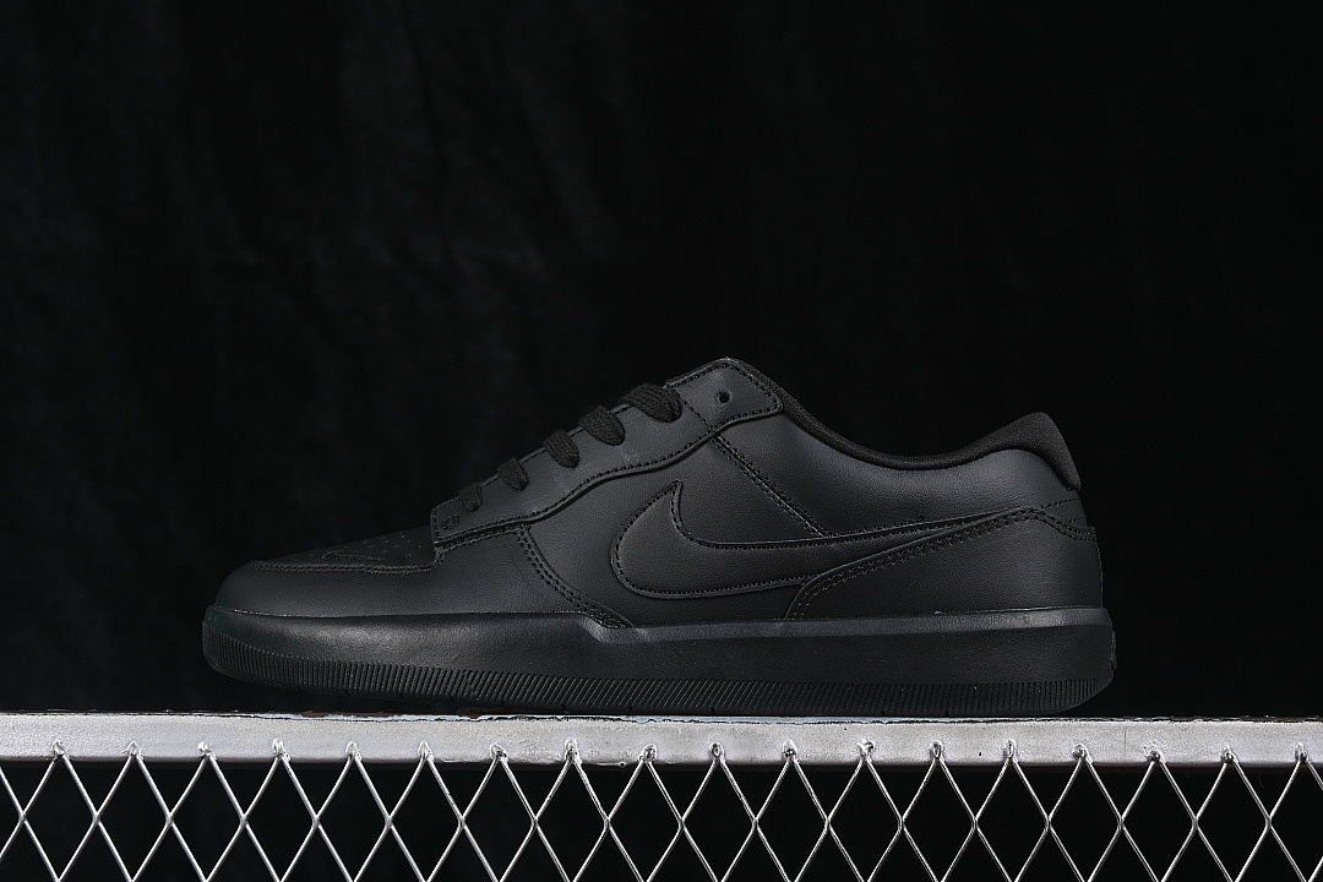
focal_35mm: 75
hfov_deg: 27.0
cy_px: 441
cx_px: 662
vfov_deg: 18.2
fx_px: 2756
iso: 160
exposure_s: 1/60
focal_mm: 50
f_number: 6.3
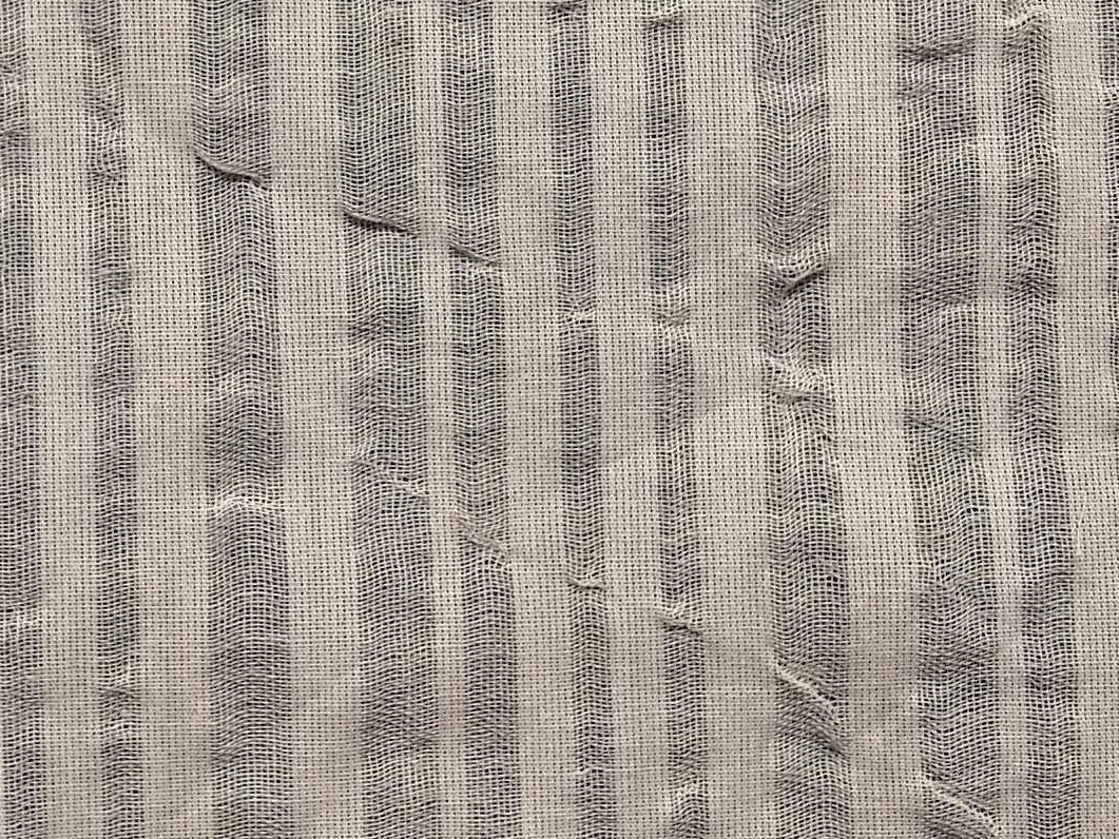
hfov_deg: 24.1
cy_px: 116
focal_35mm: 80
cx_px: 276
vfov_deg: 18.2
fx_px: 2586
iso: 100
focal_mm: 2.78
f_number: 2
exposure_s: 1/100
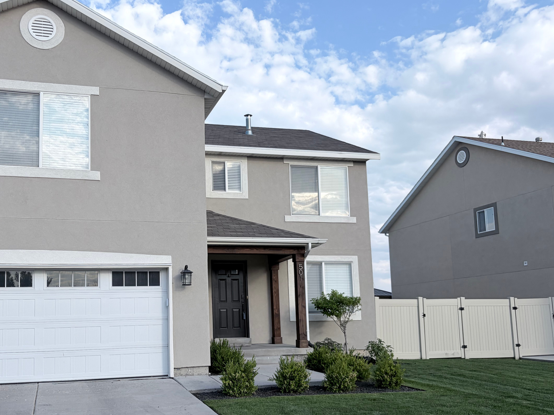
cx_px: 206
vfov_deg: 40.4
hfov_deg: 52.0
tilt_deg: +7.3
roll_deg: +1.4
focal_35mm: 35
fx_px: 560
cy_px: 257
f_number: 1.6
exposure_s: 1/1901
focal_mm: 5.96
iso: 50
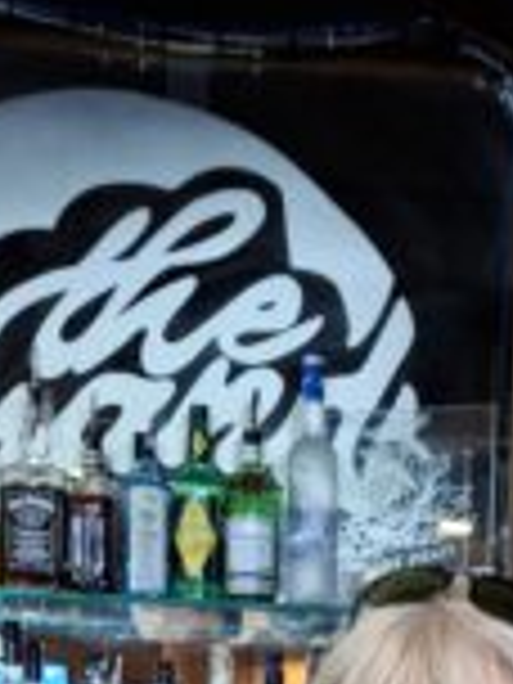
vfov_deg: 18.2
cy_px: 1188
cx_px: 448
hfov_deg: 16.6
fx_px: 1739
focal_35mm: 88
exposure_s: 1/40
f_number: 1.8
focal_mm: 4.69
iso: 250
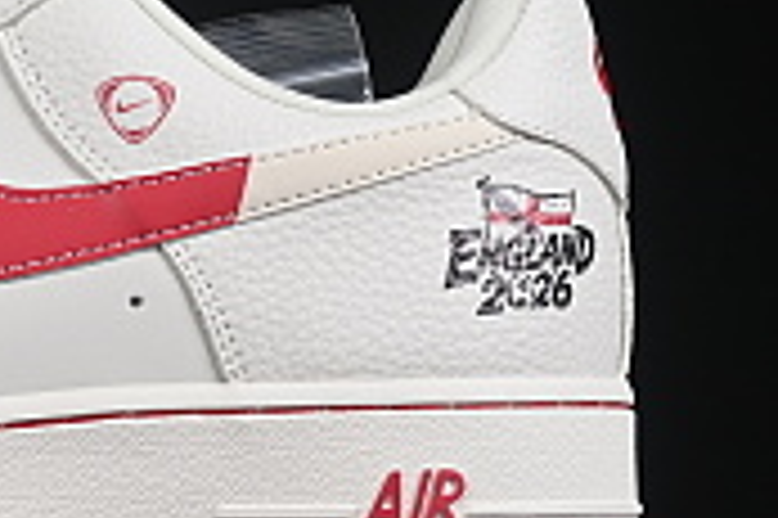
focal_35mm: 217
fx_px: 4685
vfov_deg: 6.3
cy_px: 146
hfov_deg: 9.4
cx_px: -130
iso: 160
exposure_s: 1/80
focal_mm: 50
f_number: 8
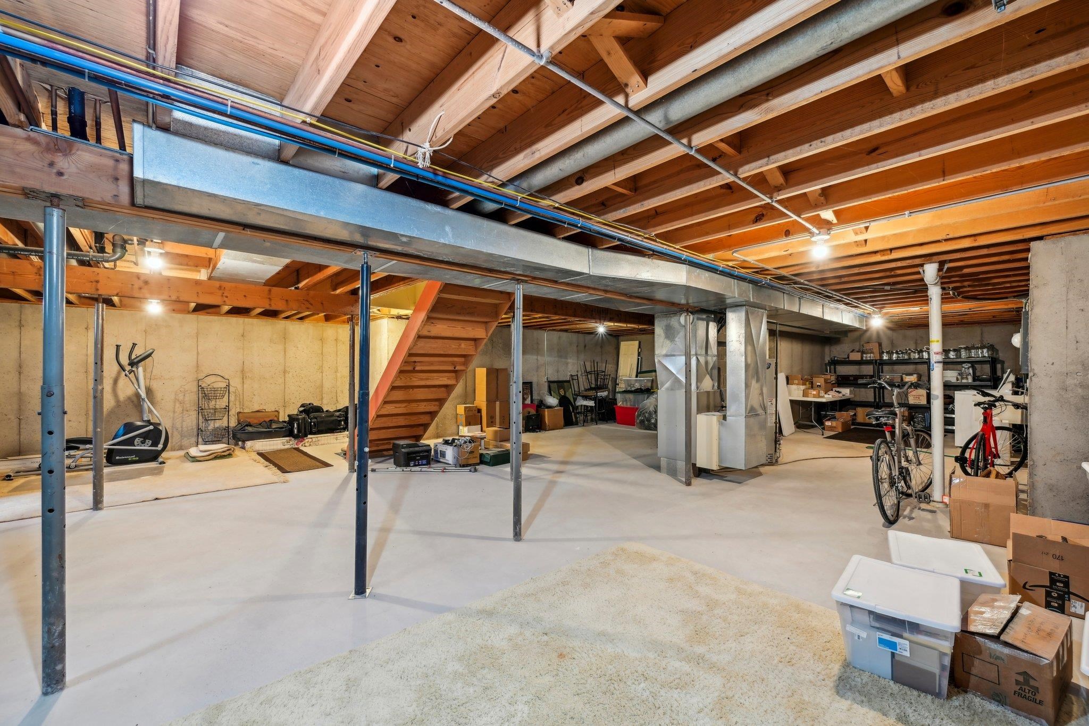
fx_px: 423
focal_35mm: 14
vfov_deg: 81.2
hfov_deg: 104.3
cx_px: 544
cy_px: 363
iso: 400
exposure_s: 1/2
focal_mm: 14
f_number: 8
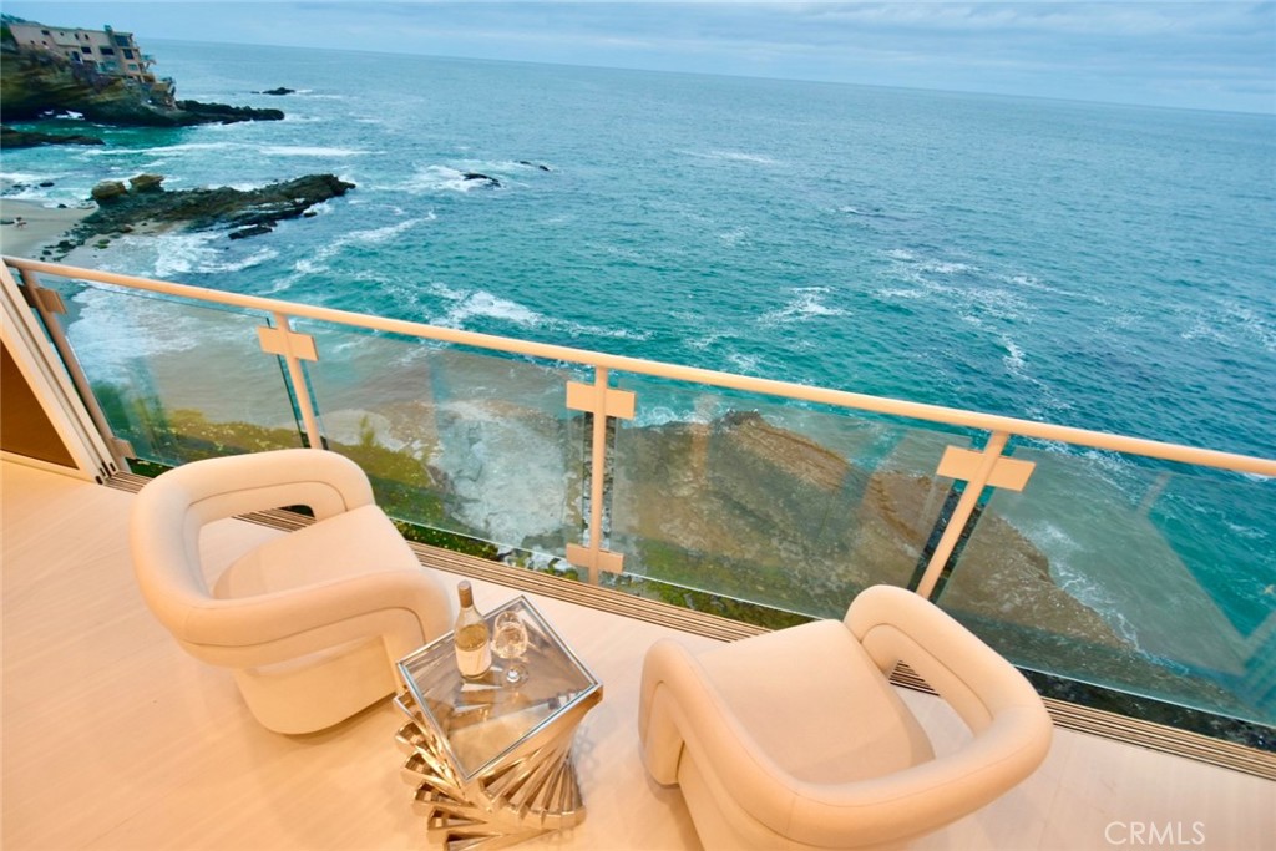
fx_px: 532
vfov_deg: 77.3
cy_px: 426
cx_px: 638
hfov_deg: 100.4
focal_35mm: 15
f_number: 3.5
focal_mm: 10
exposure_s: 1/40
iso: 250
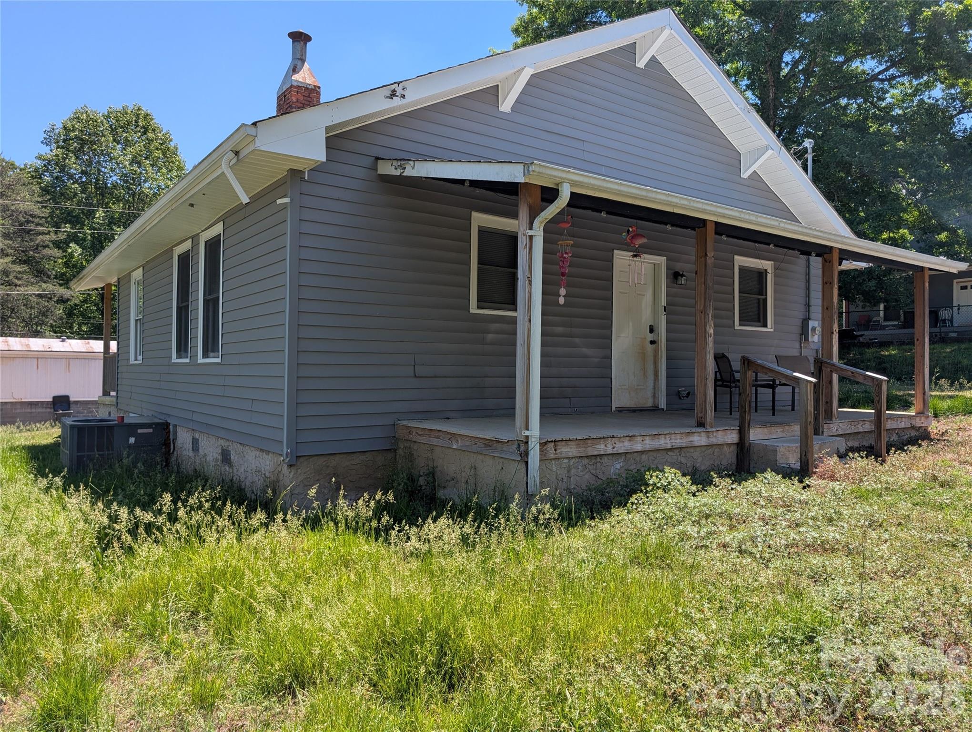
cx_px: 486
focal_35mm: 24
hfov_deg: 71.5
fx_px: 675
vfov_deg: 56.9
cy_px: 366
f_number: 1.68
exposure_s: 1/638
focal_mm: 6.9
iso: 25
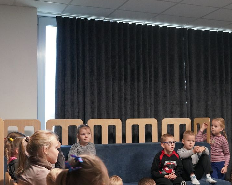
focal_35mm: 65
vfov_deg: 23.4
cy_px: 100
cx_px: 190
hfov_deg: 28.3
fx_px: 448
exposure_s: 1/160
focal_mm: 30.6
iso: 5000
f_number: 4
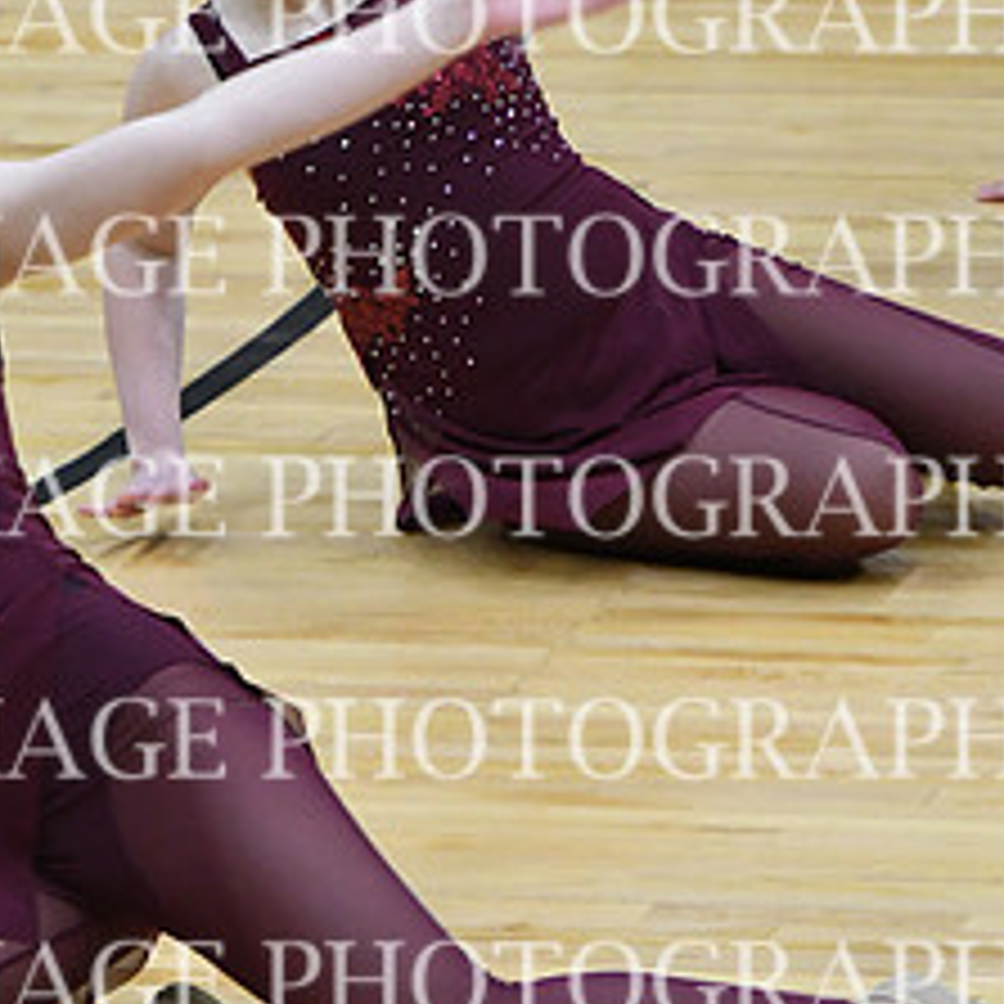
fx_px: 18507
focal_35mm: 564
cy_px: -108
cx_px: 232
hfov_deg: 3.1
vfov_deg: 3.1
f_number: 3.5
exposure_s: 1/400
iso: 4000
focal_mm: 170
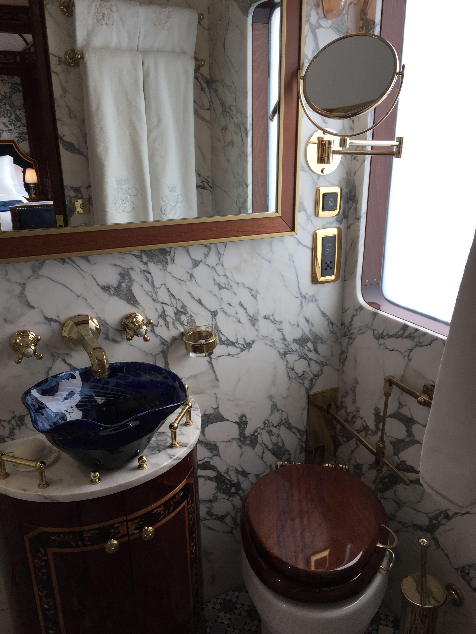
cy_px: 317
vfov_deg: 61.7
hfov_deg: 48.2
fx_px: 532
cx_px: 238
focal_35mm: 29
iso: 32
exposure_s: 1/100
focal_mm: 4.15
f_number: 2.2
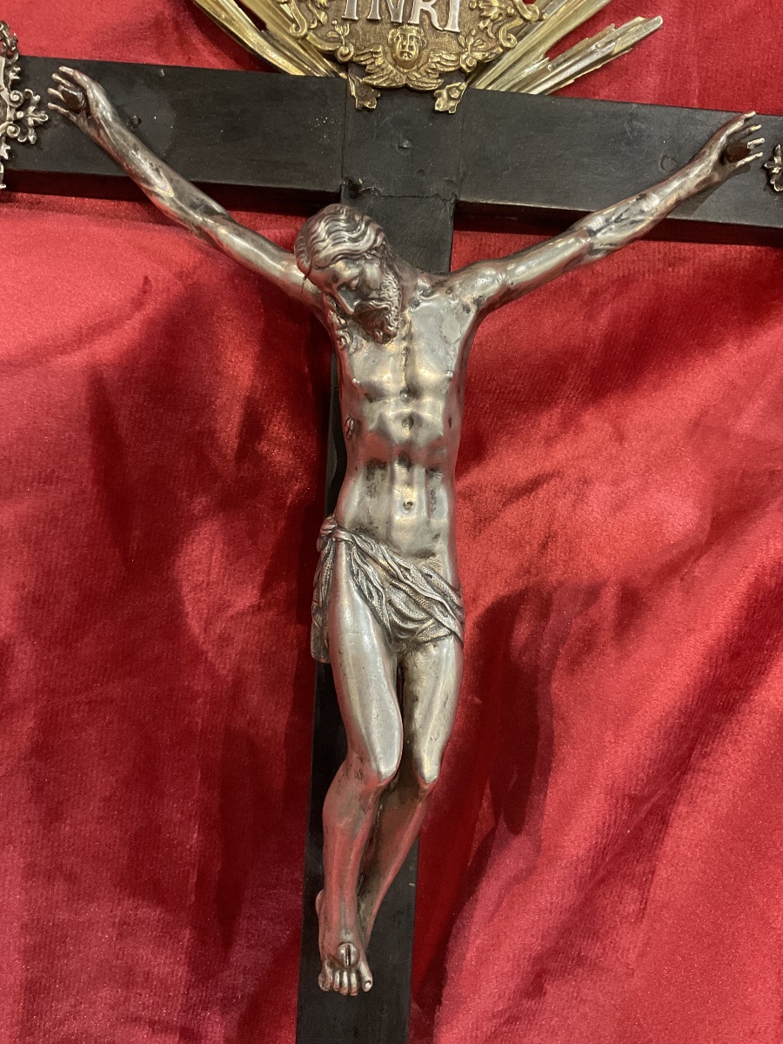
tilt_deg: -21.0
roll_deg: -2.5
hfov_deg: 48.2
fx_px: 875
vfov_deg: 61.7
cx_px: 392
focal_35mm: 29
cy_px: 522
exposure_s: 1/60
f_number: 1.8
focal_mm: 3
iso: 250
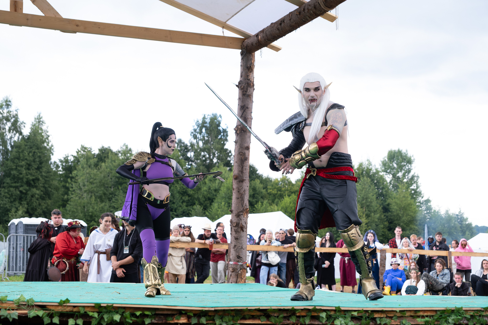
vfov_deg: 22.6
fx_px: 813
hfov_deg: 33.4
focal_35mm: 60
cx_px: 244
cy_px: 162
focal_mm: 40.1
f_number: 3.6
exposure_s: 1/640
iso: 800
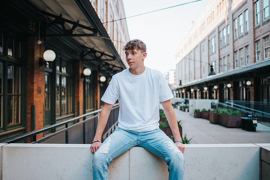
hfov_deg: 50.8
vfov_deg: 35.2
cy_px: 88
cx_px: 133
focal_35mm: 38
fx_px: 284
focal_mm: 35
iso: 360
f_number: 1.8
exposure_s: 1/1250
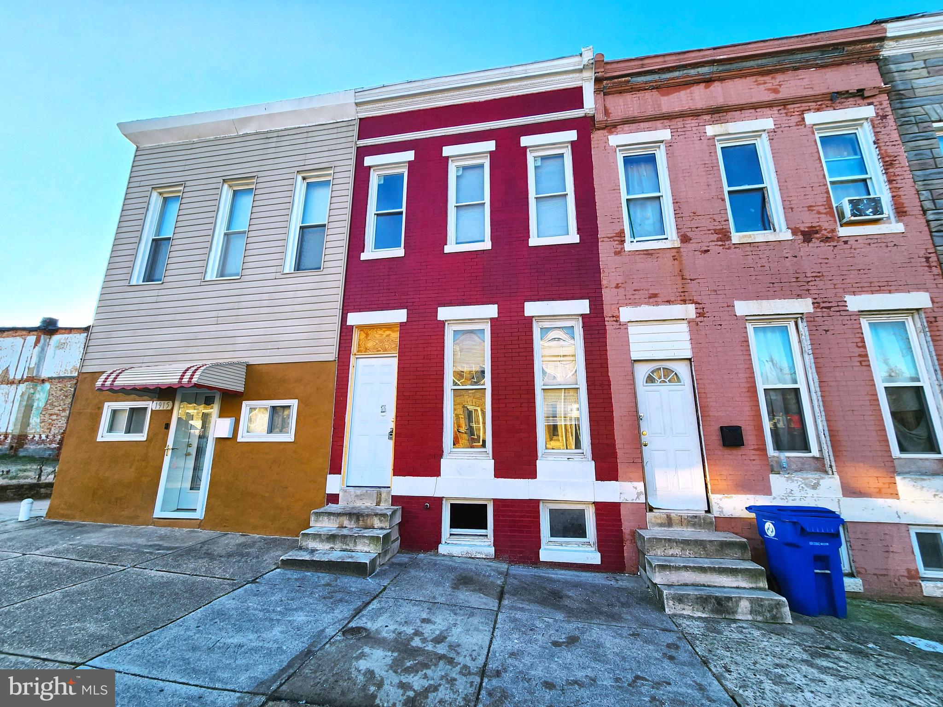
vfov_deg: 89.9
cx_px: 472
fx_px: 354
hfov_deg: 106.2
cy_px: 354
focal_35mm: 13
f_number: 2.2
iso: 50
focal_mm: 2.2
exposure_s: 1/525
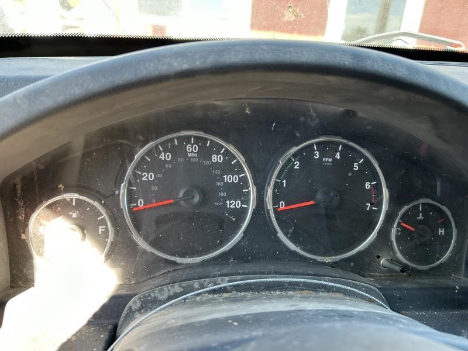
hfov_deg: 67.3
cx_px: 234
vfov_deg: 53.1
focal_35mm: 26
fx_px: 352
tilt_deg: -21.6
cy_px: 176
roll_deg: -4.7
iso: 50
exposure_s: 1/121
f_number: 1.5
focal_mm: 5.7
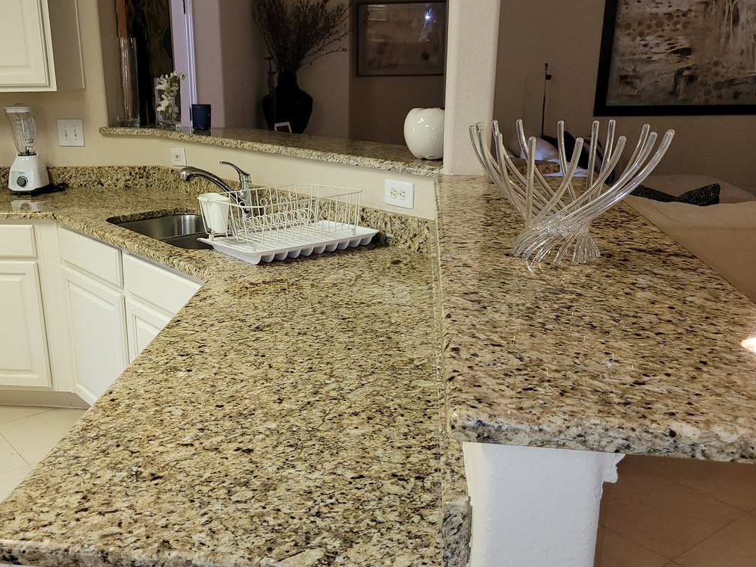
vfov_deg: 38.6
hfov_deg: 49.6
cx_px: 276
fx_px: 808
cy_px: 312
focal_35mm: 37
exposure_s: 1/40
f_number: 1.8
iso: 125
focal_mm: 5.4
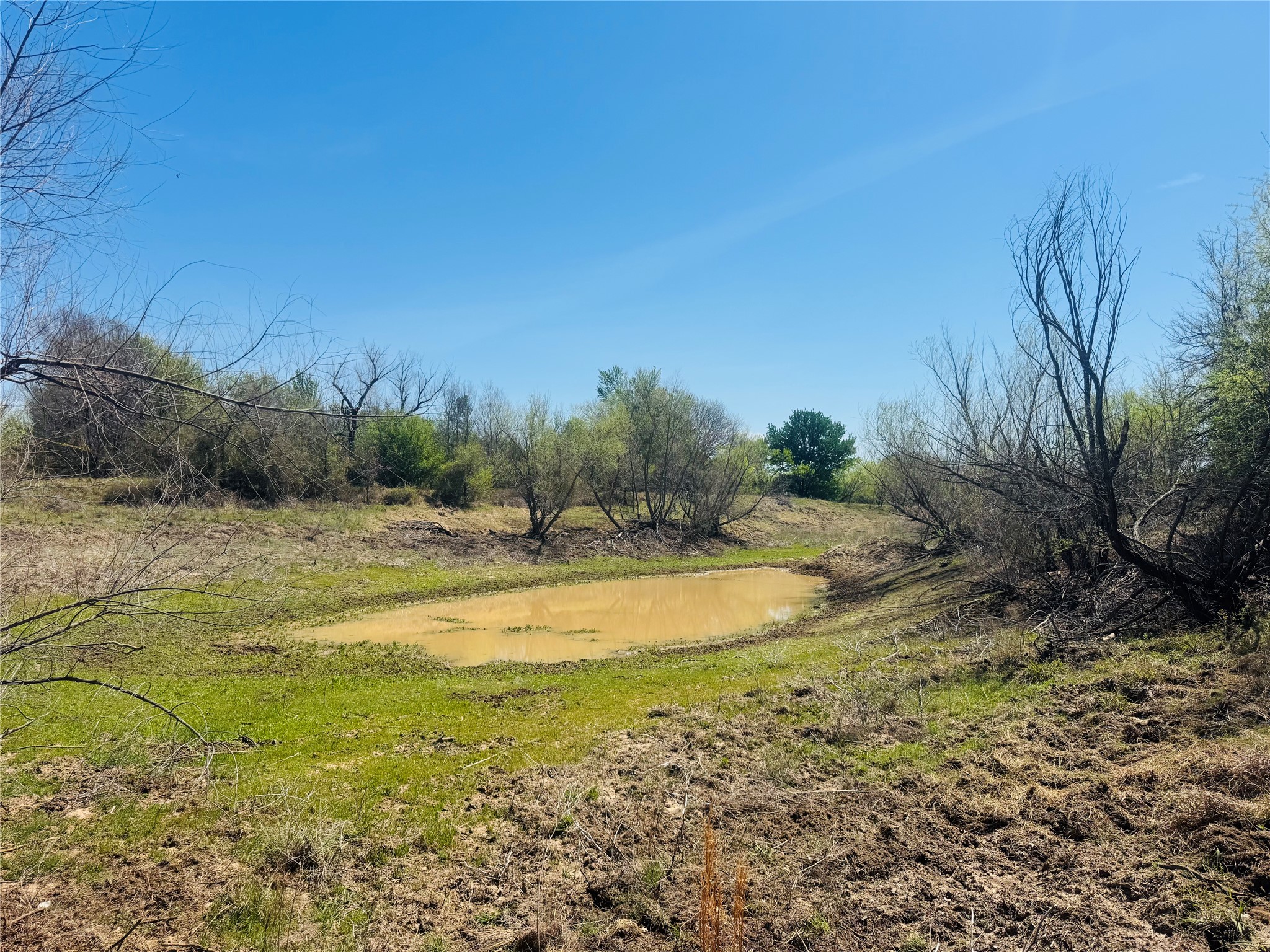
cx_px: 635
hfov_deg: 71.6
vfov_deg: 56.8
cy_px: 476
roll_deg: -0.3
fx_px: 881
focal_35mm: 24
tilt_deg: +2.1
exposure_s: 1/5814
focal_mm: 6.76
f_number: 1.78
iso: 80
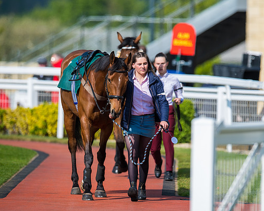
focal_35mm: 507
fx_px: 3958
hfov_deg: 3.8
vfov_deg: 3.1
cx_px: 147
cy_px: 111
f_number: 5
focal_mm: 400
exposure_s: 1/1600
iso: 160
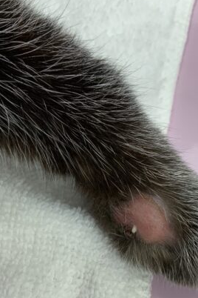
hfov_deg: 29.7
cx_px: 130
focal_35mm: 45
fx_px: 371
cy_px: 202
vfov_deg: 42.9
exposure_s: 1/76
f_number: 1.8
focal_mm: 3
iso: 64
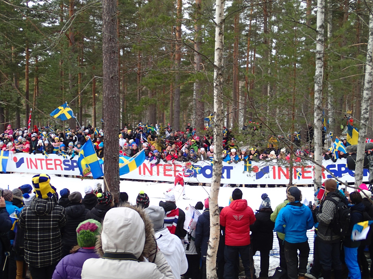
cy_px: 140
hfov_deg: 43.9
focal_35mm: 43
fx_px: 463
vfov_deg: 33.6
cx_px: 186
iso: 100
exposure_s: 1/160
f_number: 2.9
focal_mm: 7.86
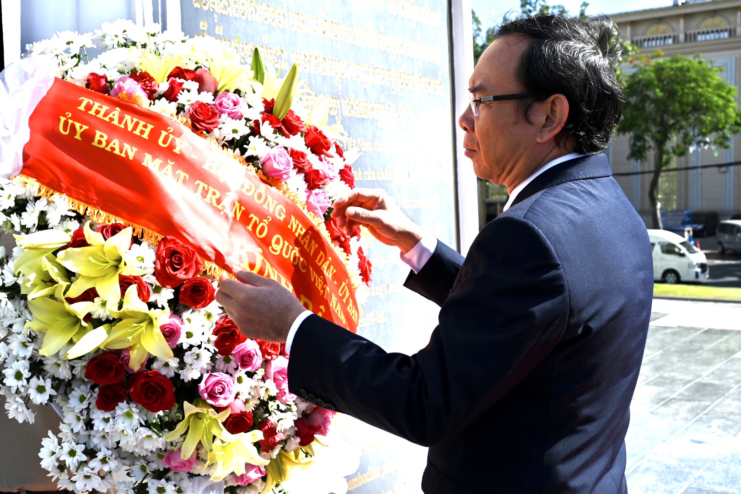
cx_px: 370
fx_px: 803
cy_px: 247
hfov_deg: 49.6
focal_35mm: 39
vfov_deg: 34.2
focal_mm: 39
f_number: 9
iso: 100
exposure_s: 1/320
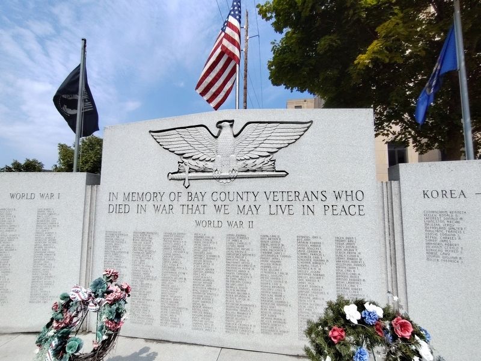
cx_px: 240
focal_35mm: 16
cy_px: 180
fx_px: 222
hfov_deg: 94.5
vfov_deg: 78.1
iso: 100
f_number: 2.2
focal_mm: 1.66
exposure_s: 1/1360
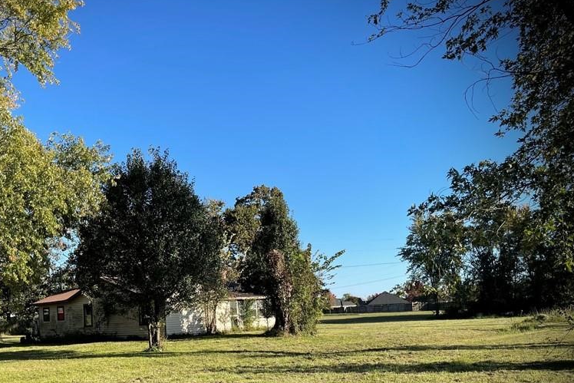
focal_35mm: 37
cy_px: 286
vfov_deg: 35.2
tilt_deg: +2.9
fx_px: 590
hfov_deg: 50.9
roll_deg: +3.2
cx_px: 191
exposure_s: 1/1618
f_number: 1.6
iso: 32
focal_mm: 5.1
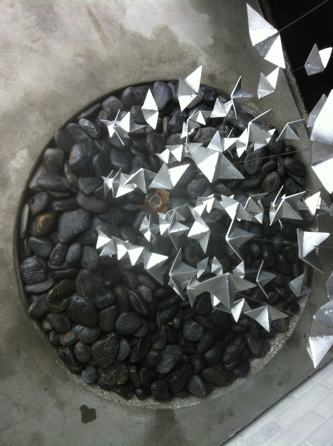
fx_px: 450
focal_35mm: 35
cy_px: 223
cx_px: 166
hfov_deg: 40.6
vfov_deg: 52.7
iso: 100
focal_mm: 3.85
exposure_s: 1/120
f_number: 2.8
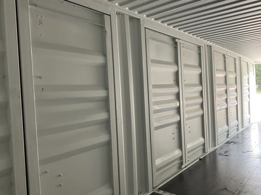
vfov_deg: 48.2
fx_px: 219
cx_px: 130
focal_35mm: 29
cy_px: 98
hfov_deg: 61.7
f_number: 1.8
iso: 100
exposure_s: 1/60
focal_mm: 3
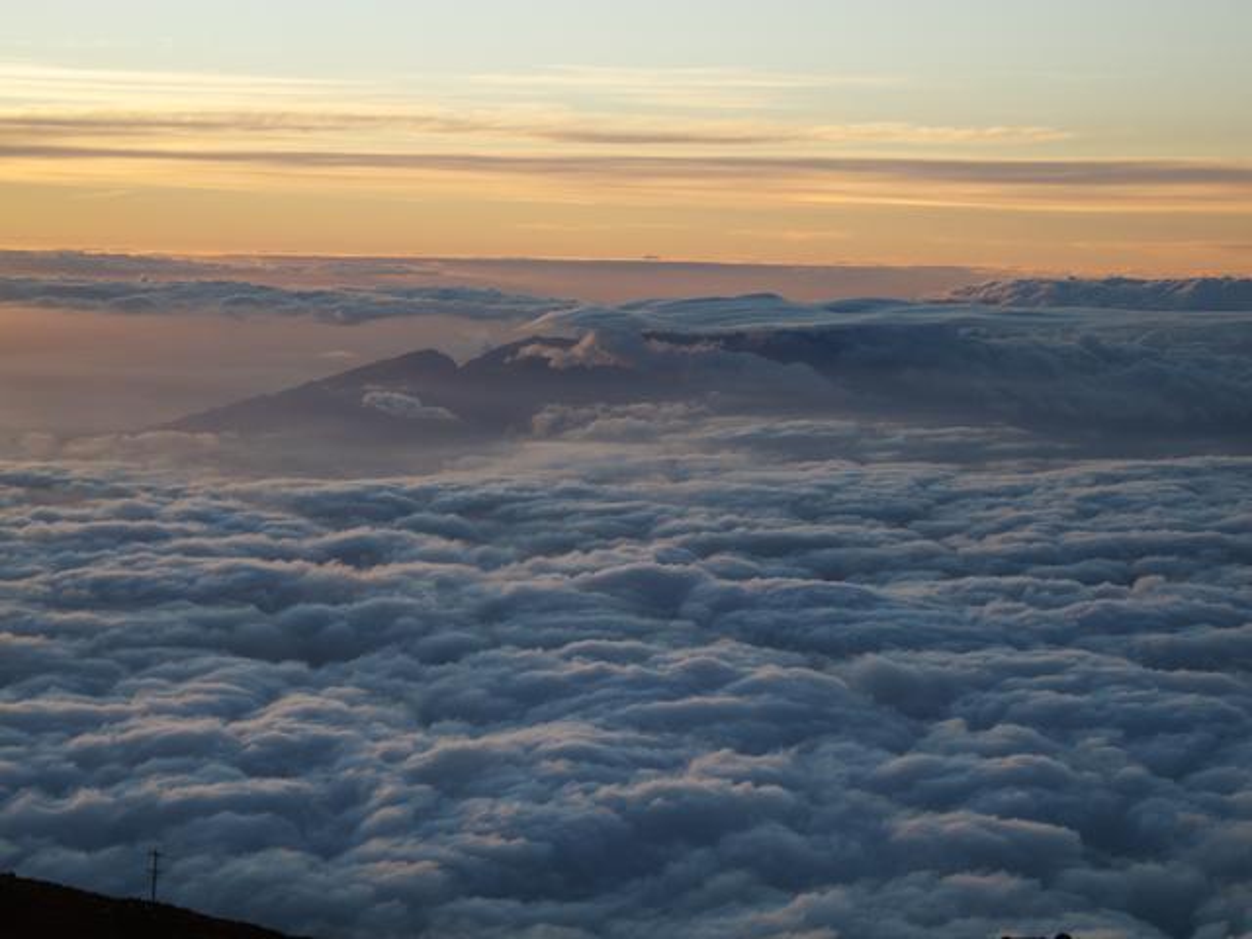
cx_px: 626
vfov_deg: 17.4
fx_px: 3074
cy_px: 470
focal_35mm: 85
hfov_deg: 23.0
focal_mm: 18.1
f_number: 4
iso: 100
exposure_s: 1/405
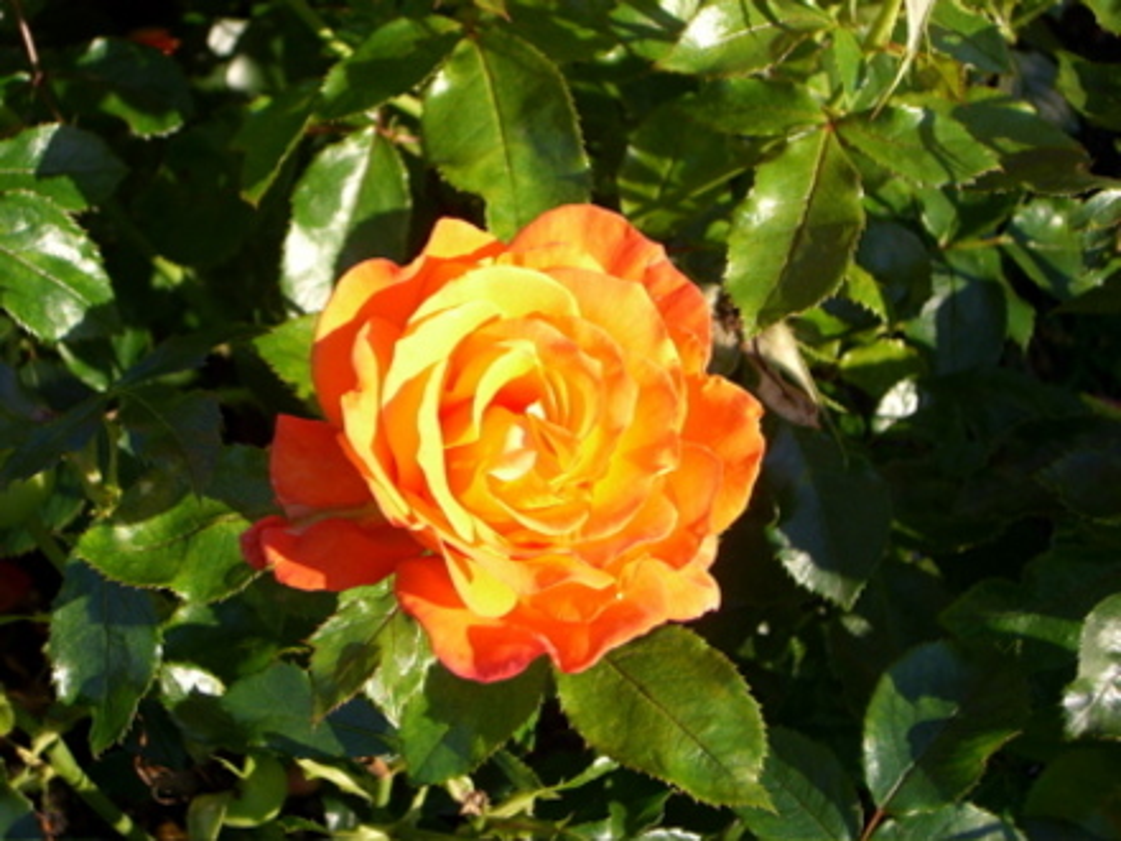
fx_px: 2558
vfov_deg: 18.7
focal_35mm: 79
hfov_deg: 24.7
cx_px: 560
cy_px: 420
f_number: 4.1
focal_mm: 12.8
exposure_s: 1/200
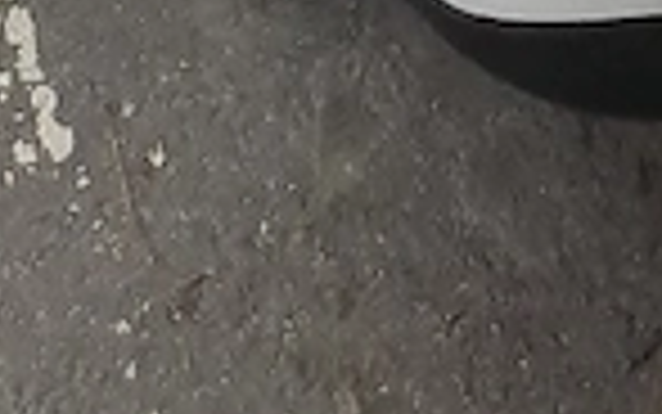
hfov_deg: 27.2
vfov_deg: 8.4
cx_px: 464
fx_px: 1354
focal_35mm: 75
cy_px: -1210
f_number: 2.2
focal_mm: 1.13
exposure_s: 1/303
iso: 40
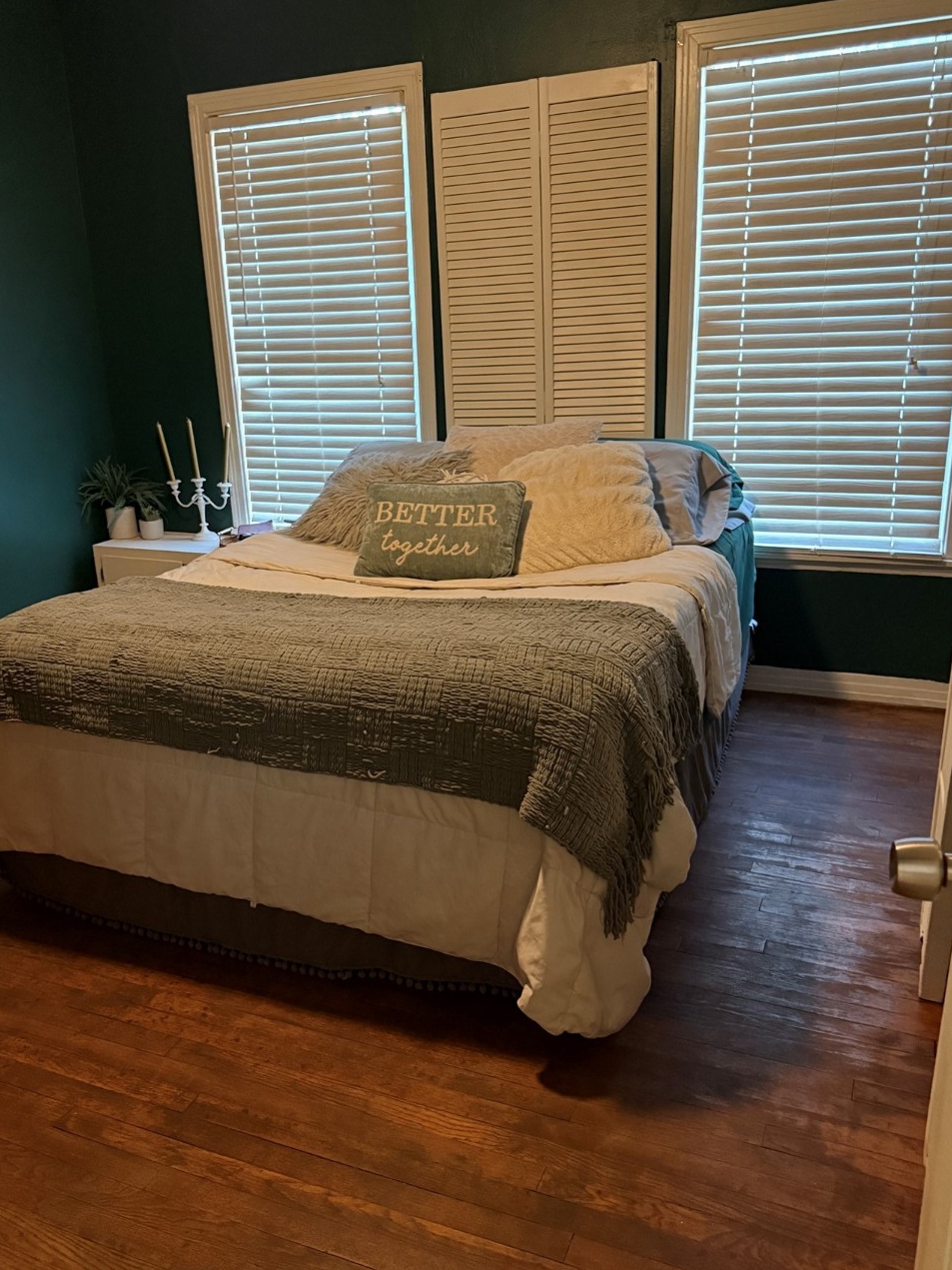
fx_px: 1064
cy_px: 647
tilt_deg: -17.9
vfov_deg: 61.7
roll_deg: +2.2
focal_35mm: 29
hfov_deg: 48.1
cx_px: 421
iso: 800
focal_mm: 6.76
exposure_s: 1/40
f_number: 1.78
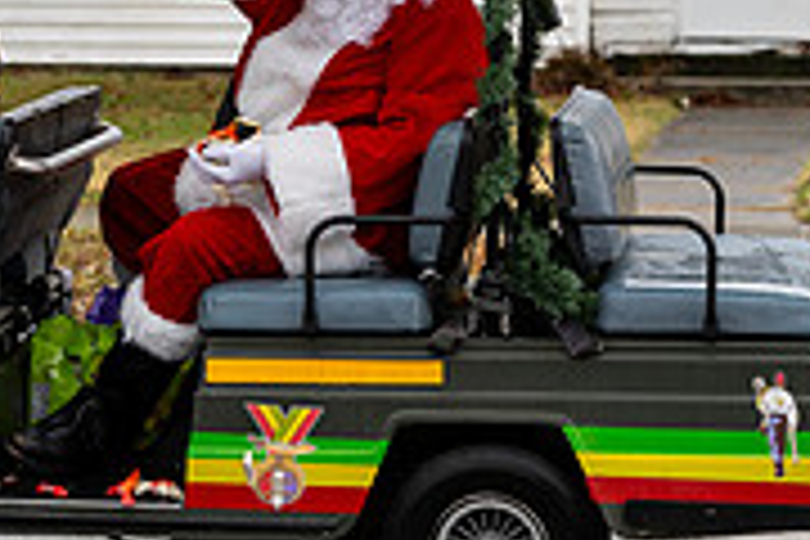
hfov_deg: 12.0
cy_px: 25
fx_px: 3847
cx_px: 256
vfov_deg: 8.0
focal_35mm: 171
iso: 500
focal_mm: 53
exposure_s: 1/640
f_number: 2.8
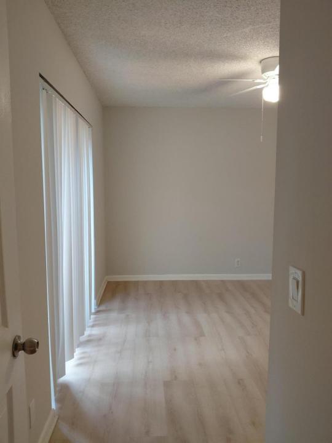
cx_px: 166
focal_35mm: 25
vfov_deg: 69.4
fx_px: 320
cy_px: 222
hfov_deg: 54.9
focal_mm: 4.69
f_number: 1.8
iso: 200
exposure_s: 1/120
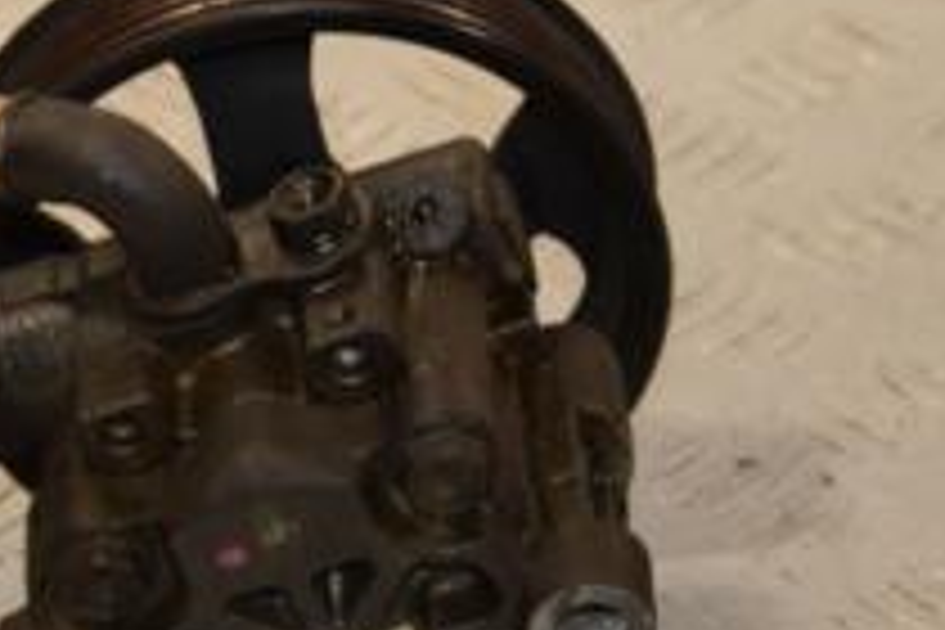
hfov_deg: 8.3
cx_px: 288
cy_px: 333
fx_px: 6509
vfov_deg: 5.5
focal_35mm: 248
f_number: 6.3
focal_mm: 58
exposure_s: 1/200
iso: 800
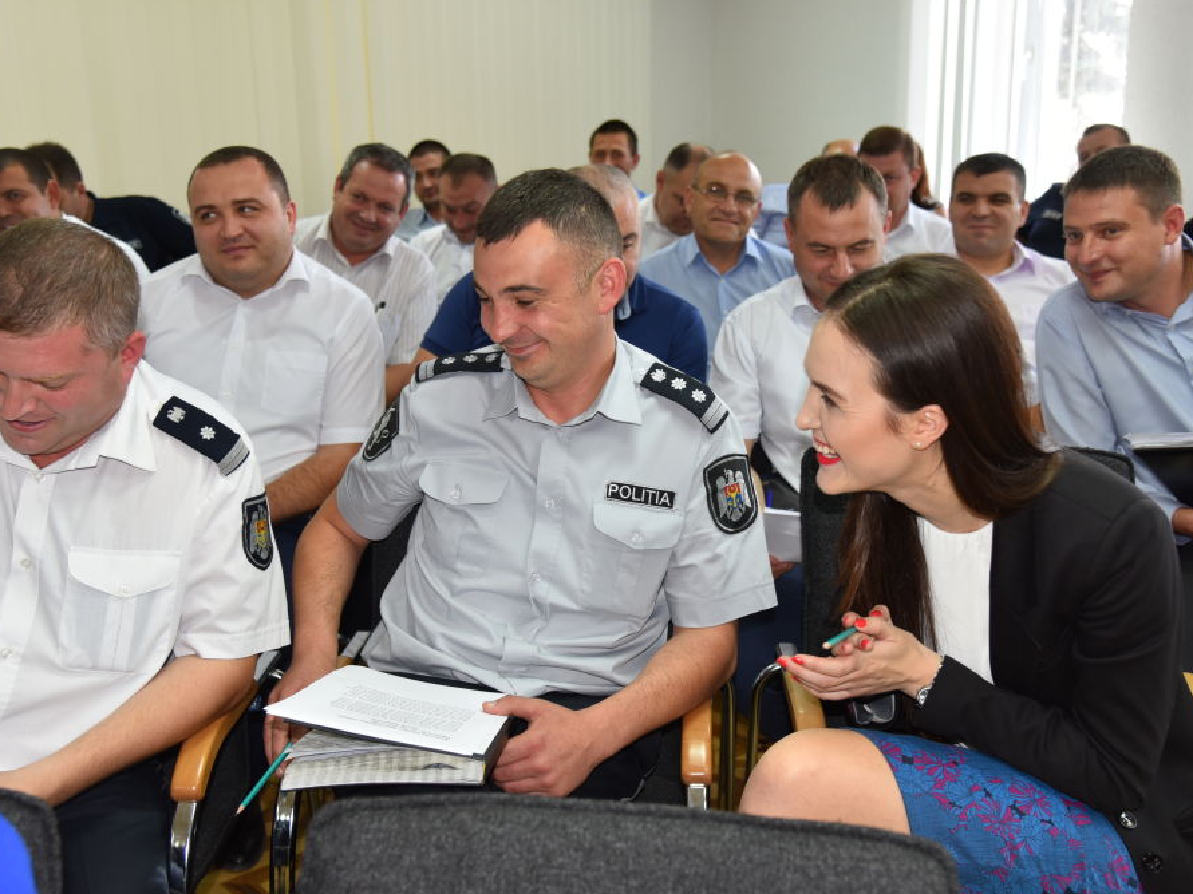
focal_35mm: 42
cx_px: 582
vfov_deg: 34.3
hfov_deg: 44.8
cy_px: 451
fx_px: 1447
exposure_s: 1/80
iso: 800
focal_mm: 38
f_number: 4.5
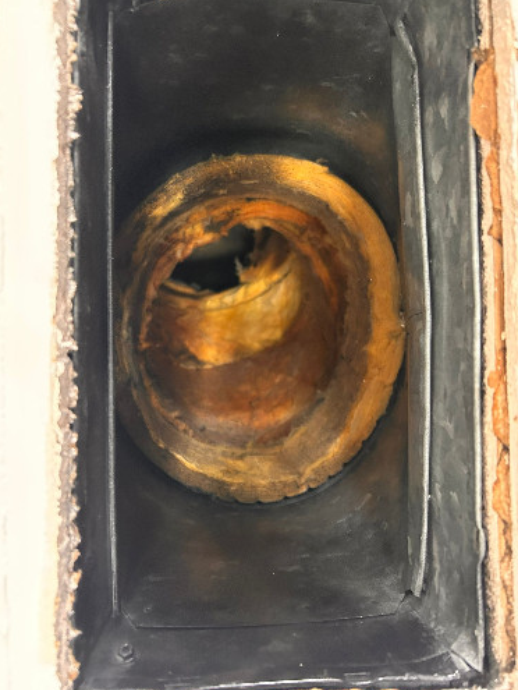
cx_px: 265
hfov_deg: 48.3
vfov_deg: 61.6
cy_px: 341
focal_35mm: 29
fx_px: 578
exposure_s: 1/3546
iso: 20
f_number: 1.8
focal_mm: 4
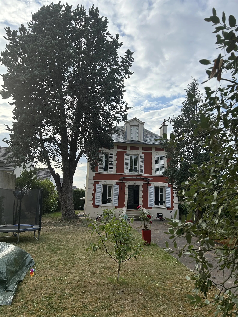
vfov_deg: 67.3
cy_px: 158
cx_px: 119
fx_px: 238
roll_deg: -2.6
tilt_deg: +9.5
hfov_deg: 53.1
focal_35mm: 26
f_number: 1.5
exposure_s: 1/2299
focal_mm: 5.7
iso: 50
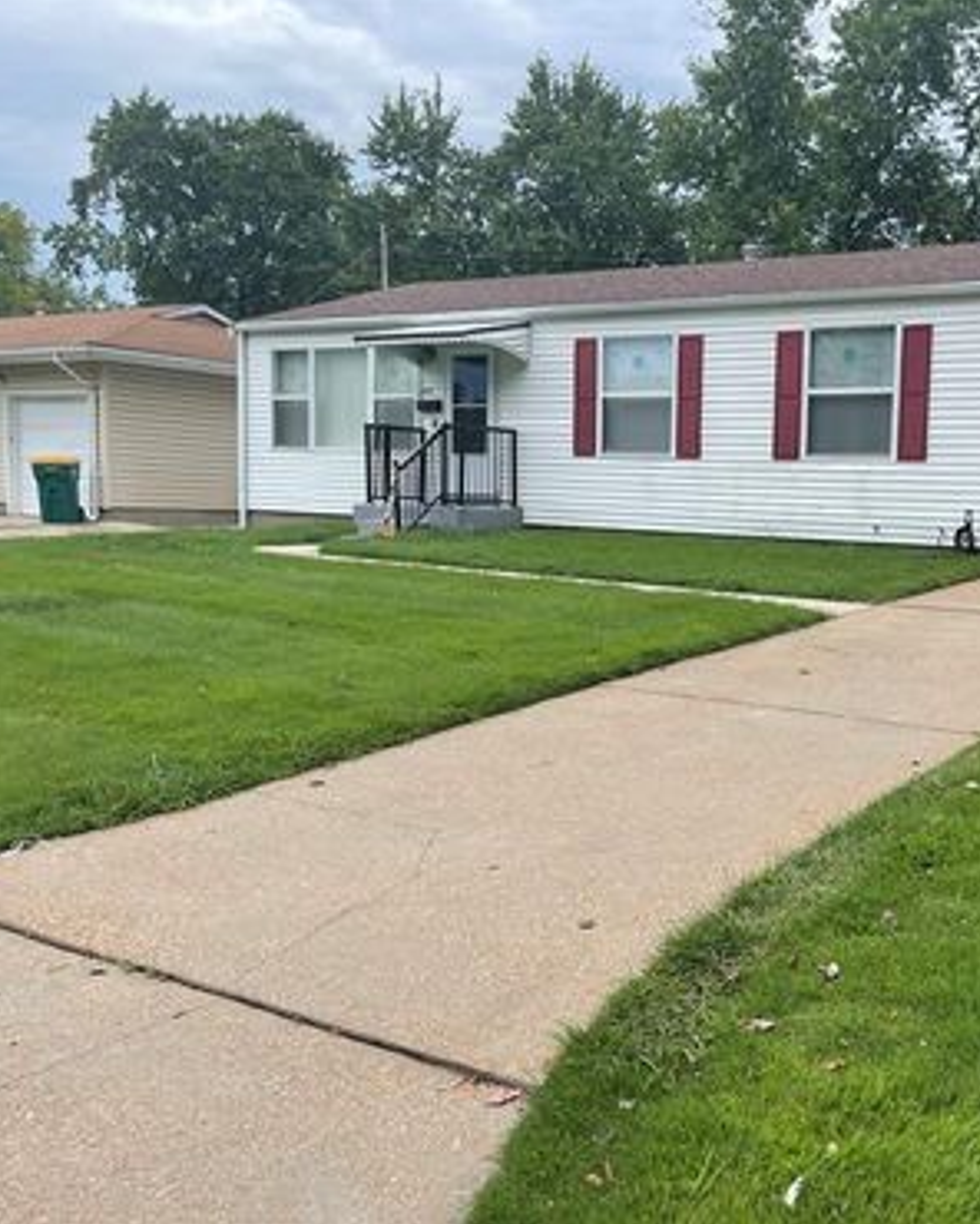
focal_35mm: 33
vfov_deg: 54.2
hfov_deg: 42.7
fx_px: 1196
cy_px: 607
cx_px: 771
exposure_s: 1/1618
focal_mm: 5.1
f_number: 1.6
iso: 32
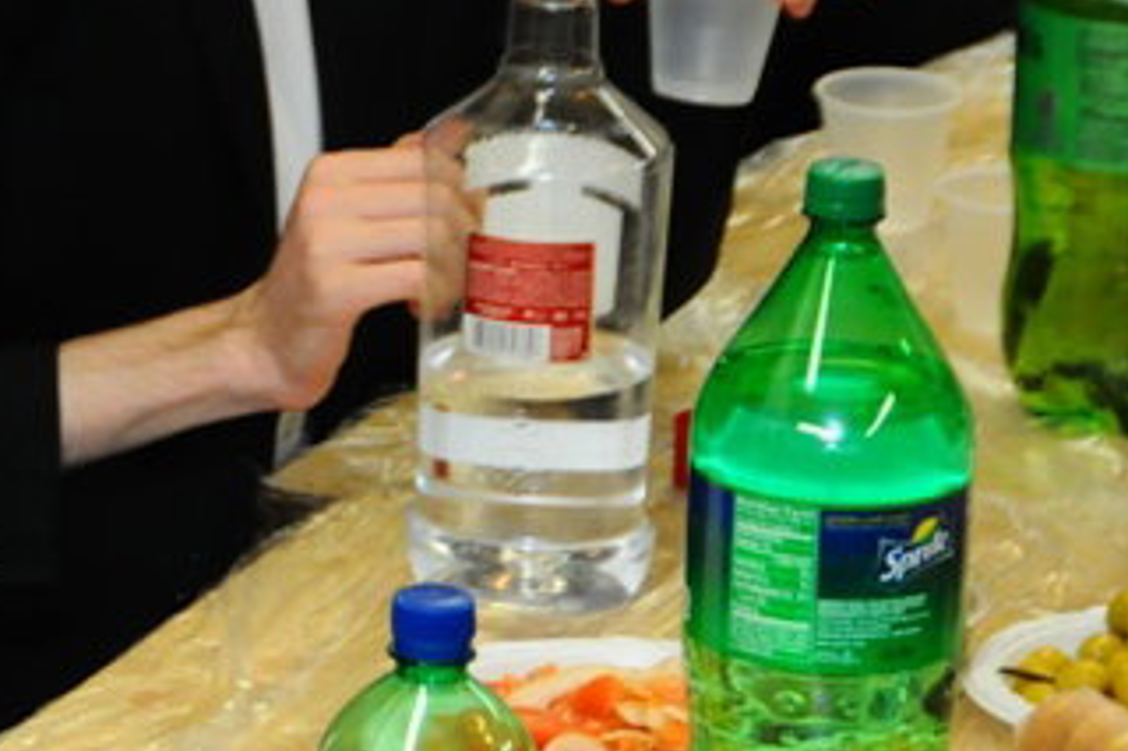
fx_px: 10522
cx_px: -222
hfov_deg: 6.1
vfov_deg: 4.1
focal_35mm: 336
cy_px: 32
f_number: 5
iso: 1250
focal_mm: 70
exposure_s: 1/125
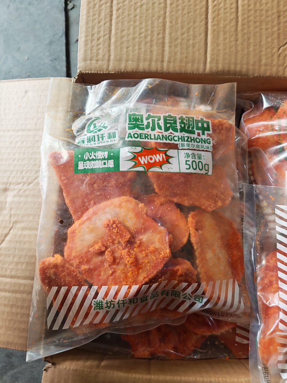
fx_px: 265
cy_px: 192
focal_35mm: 24
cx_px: 144
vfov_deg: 71.6
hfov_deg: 56.8
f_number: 1.9
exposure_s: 1/100
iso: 160
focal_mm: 6.67
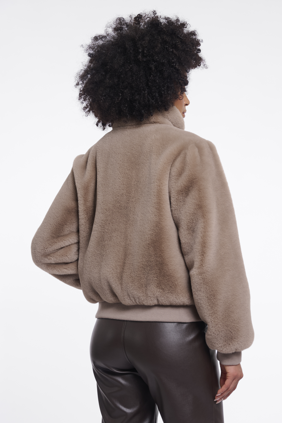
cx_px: 141
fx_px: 941
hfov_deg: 17.0
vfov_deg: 25.4
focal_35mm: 80
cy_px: 212
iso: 125
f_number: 8
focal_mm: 80
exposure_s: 1/160
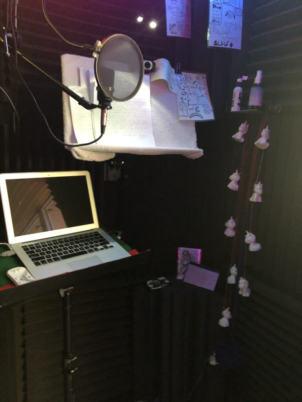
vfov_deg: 63.4
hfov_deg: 49.7
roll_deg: -2.4
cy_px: 201
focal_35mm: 28
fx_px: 326
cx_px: 151
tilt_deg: -9.1
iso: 80
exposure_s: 1/6
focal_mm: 3.99
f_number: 1.8
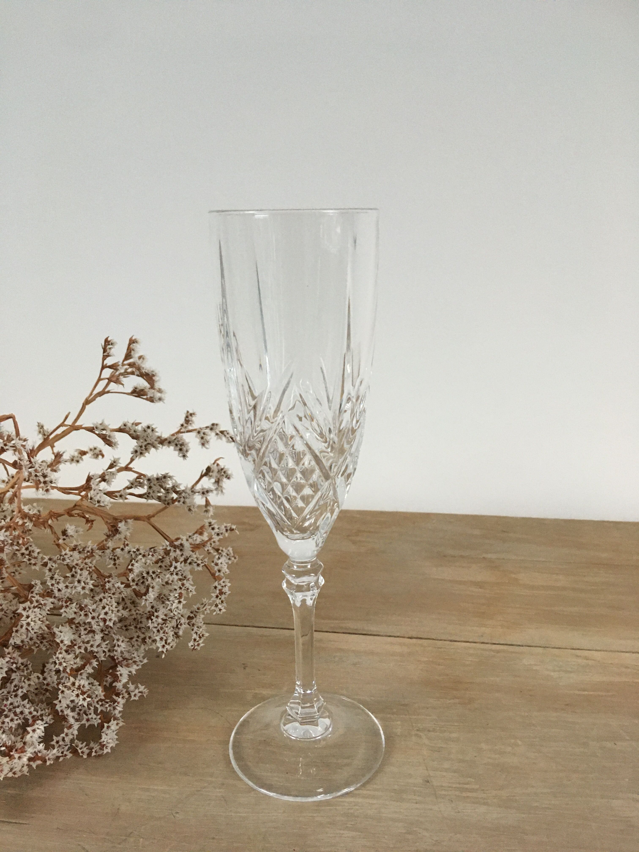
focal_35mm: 29
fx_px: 714
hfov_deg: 48.2
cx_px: 320
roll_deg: +1.1
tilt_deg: -12.9
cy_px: 426
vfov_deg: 61.7
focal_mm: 4.15
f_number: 2.2
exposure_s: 1/33
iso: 200
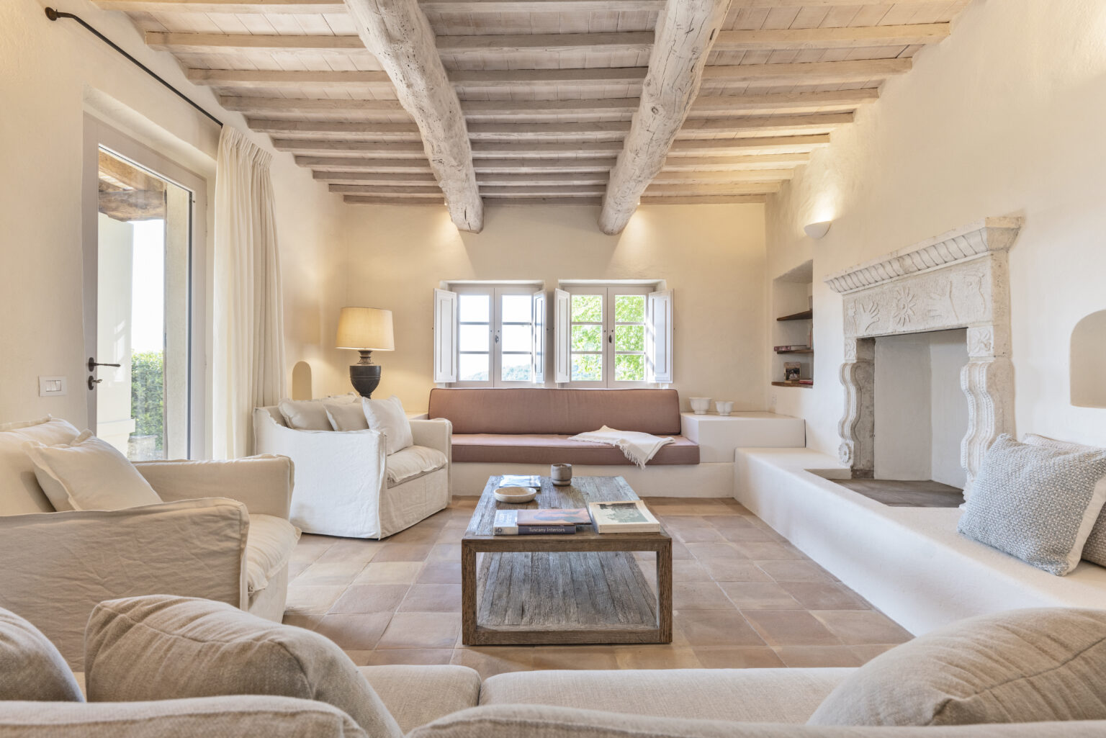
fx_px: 522
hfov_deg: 93.3
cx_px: 553
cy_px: 369
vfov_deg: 70.5
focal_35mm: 17
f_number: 10
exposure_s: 1/40
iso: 400
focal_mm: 17
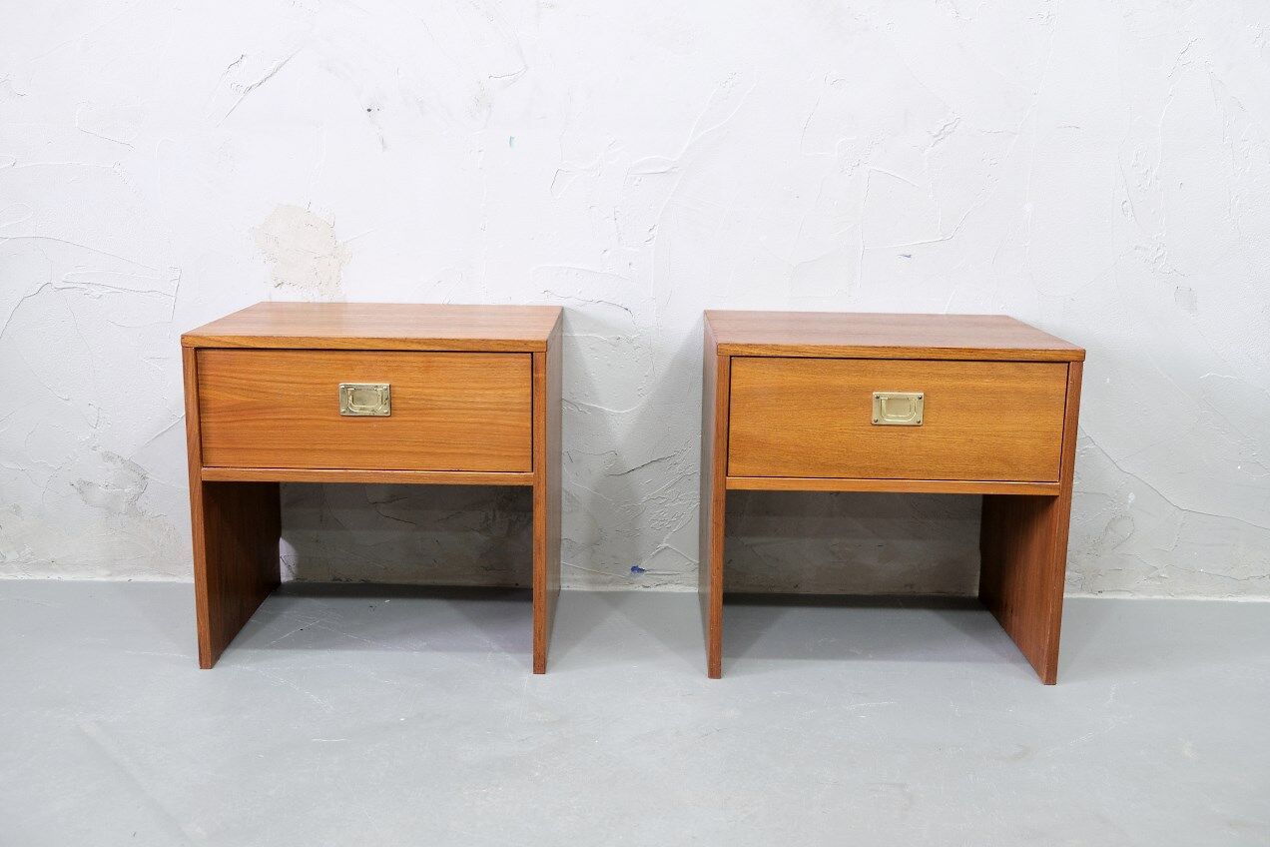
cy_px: 424
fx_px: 1235
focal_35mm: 35
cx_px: 635
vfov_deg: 37.9
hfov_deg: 54.4
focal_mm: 23.3
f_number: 3.2
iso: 1000
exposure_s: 1/34
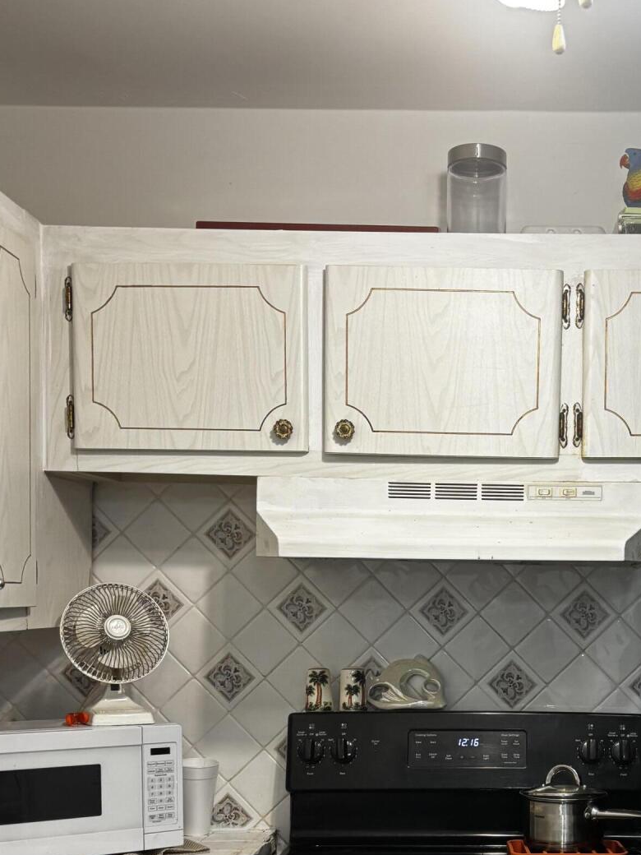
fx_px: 1234
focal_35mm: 50
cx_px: 491
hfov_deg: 28.6
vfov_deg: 37.1
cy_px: 663
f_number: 1.6
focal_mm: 5.96
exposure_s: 1/60
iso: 100
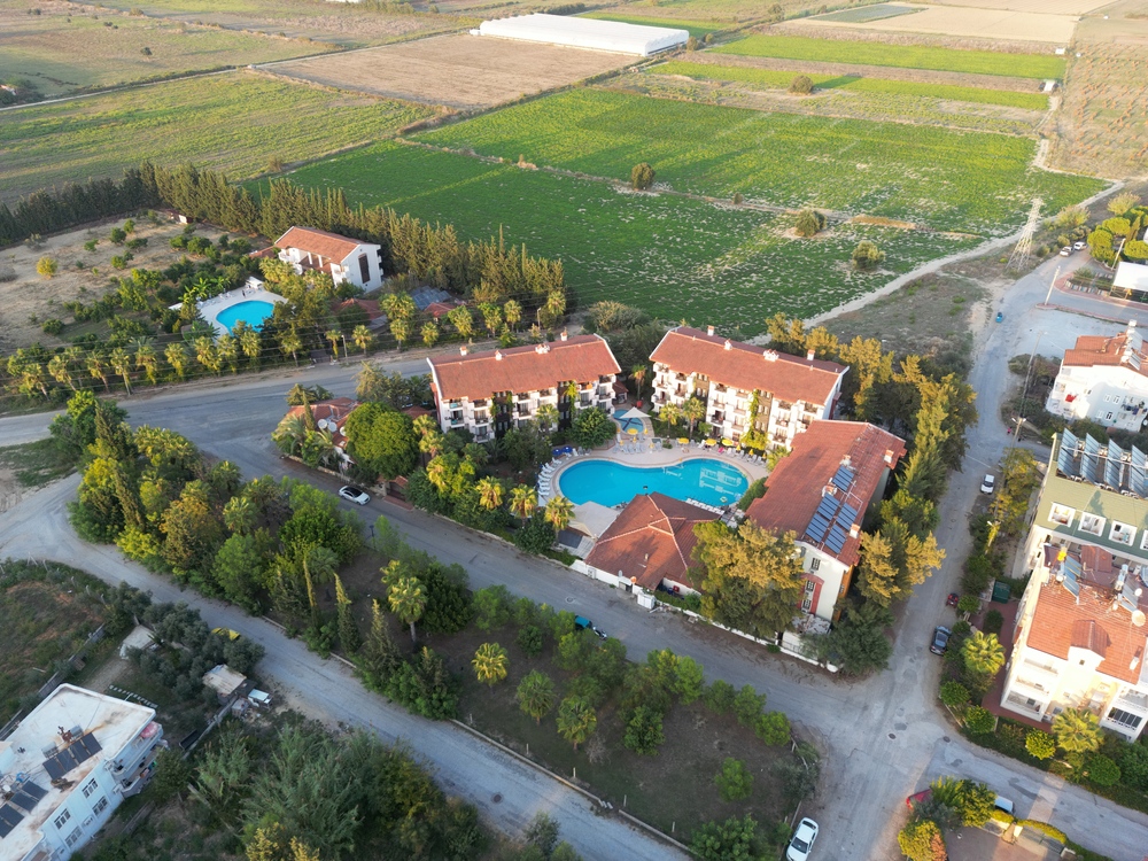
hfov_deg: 71.6
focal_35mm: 24
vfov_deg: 56.8
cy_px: 430
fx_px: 796
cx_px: 574
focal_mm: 6.72
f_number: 1.7
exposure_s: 1/320
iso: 140
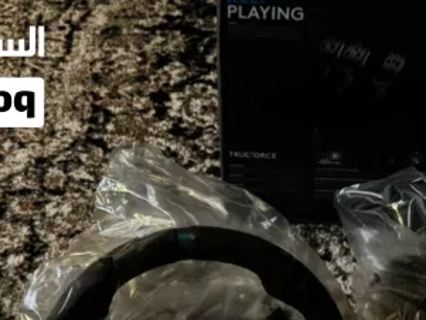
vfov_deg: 26.8
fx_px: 628
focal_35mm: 51
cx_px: 258
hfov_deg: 37.3
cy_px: 331
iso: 1600
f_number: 1.78
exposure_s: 1/30
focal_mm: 6.76
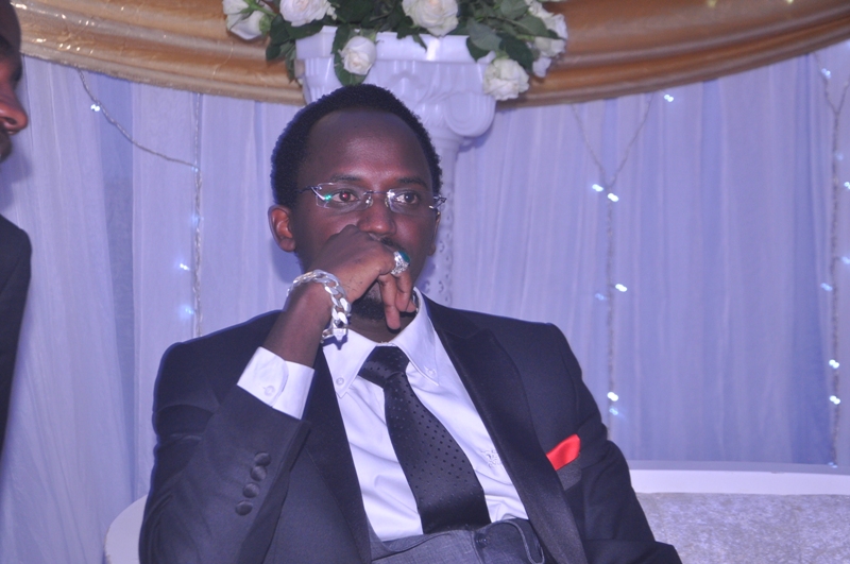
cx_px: 425
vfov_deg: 15.7
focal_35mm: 87
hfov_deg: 23.4
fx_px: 2051
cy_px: 282
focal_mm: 58
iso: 720
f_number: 5.6
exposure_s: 1/30
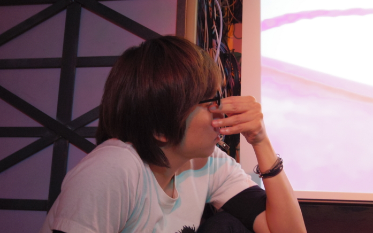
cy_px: 118
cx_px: 186
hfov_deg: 40.3
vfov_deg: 25.8
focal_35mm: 50
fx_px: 508
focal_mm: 8.5
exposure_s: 1/60
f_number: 1.9
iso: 800
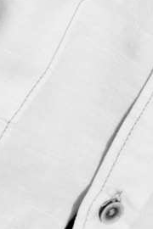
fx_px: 1740
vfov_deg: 7.2
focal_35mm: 273
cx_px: 514
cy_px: -255
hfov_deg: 4.7
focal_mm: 24
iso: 100
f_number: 8
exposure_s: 1/250
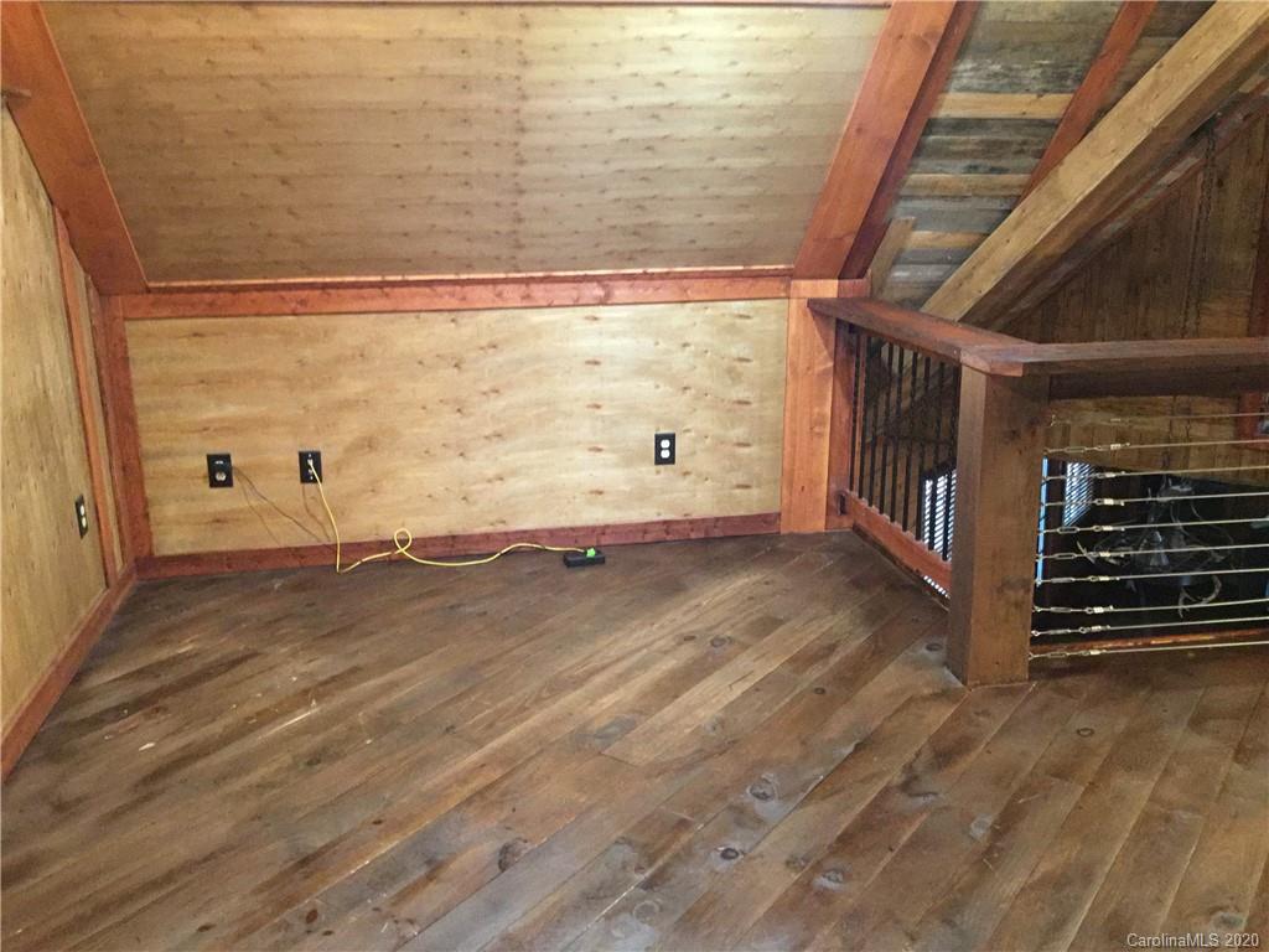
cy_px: 476
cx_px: 634
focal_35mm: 31
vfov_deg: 45.4
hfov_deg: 58.4
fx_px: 1136
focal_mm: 3.3
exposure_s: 1/15
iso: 250
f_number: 2.4
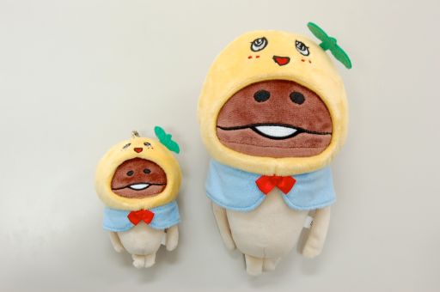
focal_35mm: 45
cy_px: 146
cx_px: 220
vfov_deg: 29.8
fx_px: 549
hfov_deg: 43.7
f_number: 10
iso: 800
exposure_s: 1/6
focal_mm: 30
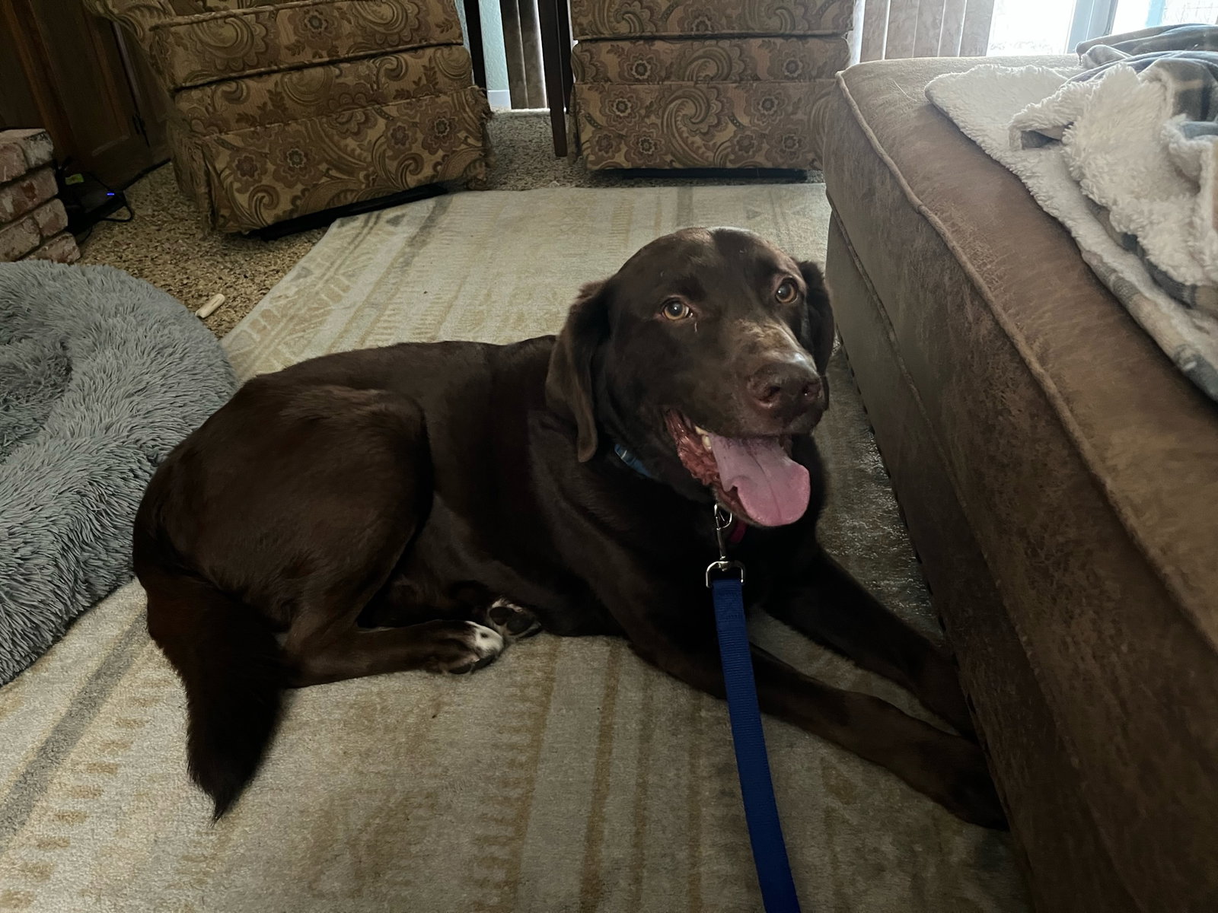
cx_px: 609
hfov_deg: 67.3
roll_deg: +3.6
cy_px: 456
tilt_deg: -33.6
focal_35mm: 26
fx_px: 915
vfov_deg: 53.1
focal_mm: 5.1
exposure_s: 1/26
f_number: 1.6
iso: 800
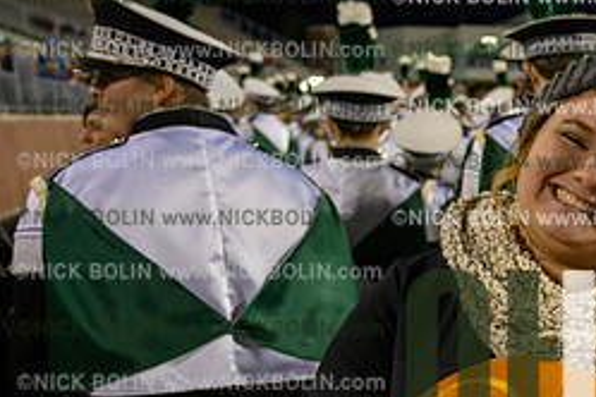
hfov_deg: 29.6
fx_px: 1059
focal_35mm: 64
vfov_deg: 20.6
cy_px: 384
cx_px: 574
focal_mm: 27.5
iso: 5000
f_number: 4
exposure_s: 1/500
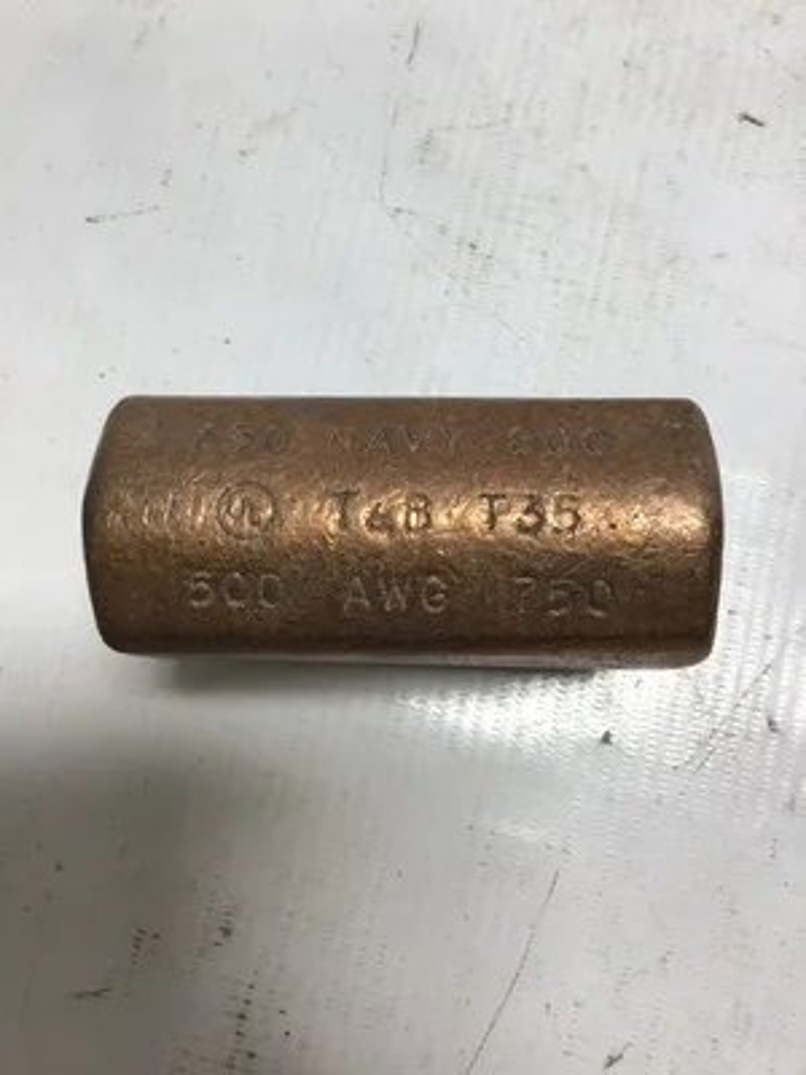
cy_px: 538
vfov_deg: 58.4
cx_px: 403
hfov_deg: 45.4
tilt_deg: -80.3
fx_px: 962
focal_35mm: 31
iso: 25
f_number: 2.4
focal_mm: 3.3
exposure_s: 1/130
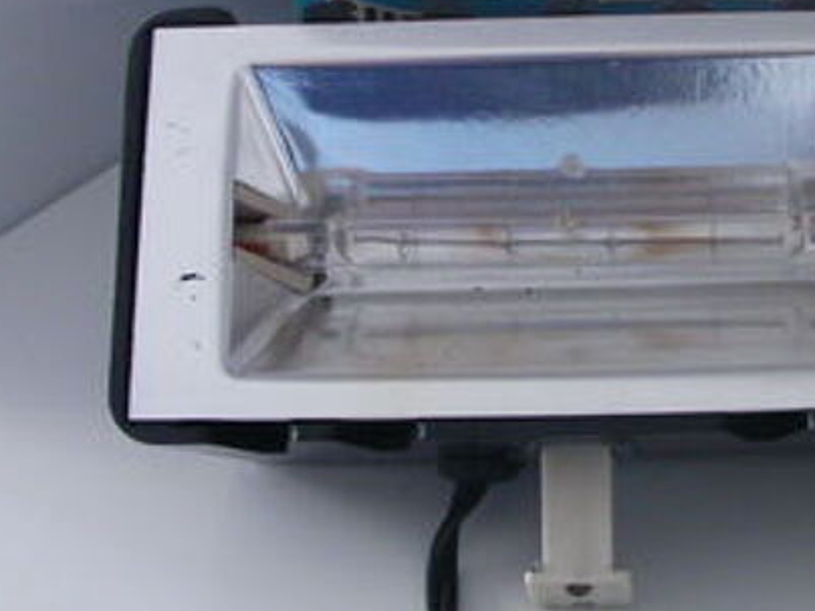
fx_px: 2213
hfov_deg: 20.7
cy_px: 149
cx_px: 639
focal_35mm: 94
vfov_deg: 15.6
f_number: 3.5
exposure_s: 1/30
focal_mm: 6.3
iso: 166
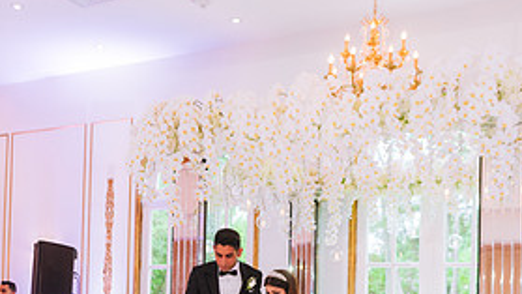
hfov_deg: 38.5
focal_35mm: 54
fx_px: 748
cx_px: 266
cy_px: 294
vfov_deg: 21.5
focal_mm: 32
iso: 800
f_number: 2.8
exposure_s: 1/125
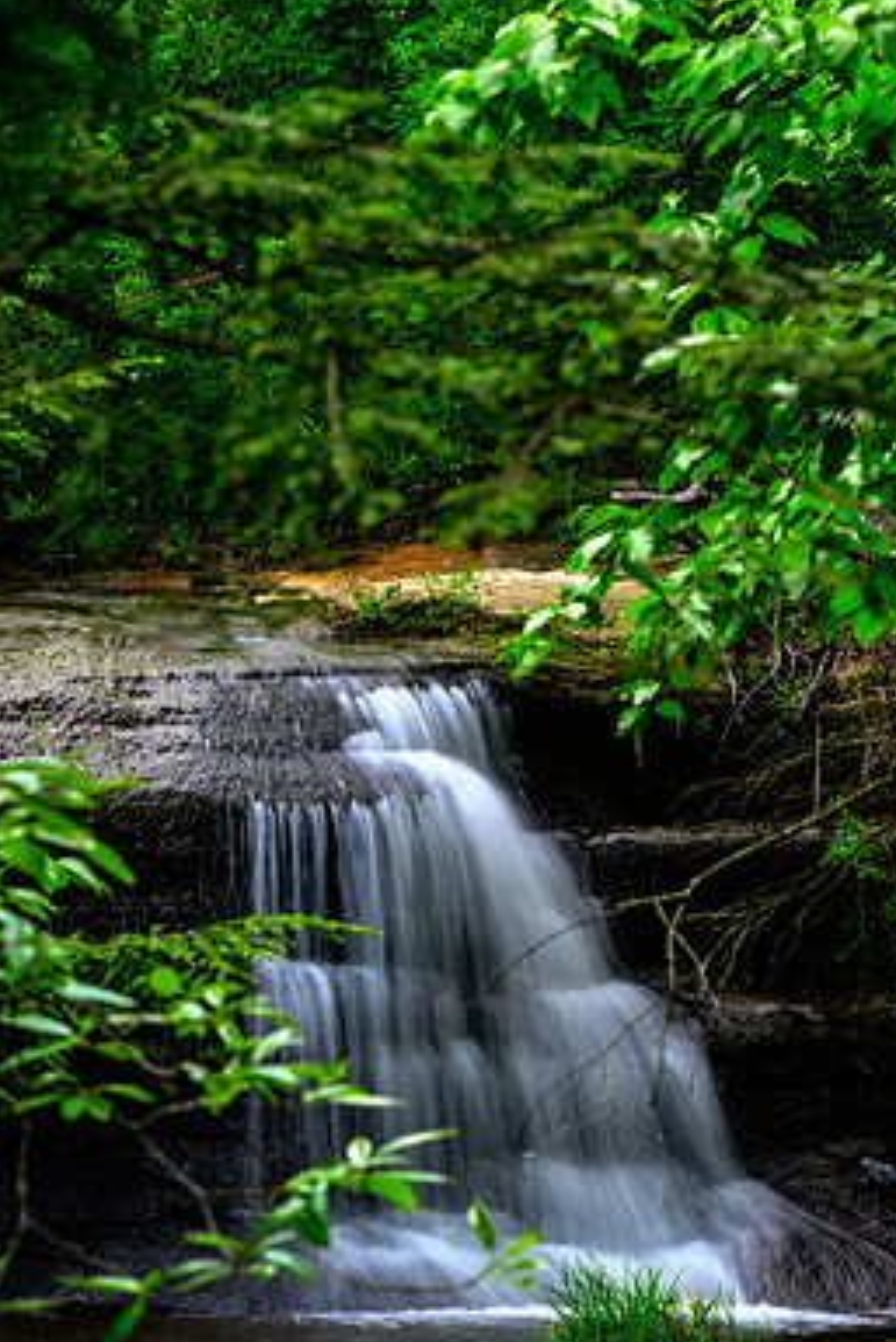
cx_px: 516
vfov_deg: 8.1
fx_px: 9473
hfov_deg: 5.4
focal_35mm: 254
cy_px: 770
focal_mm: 145
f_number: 13
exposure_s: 1/2.5
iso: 100
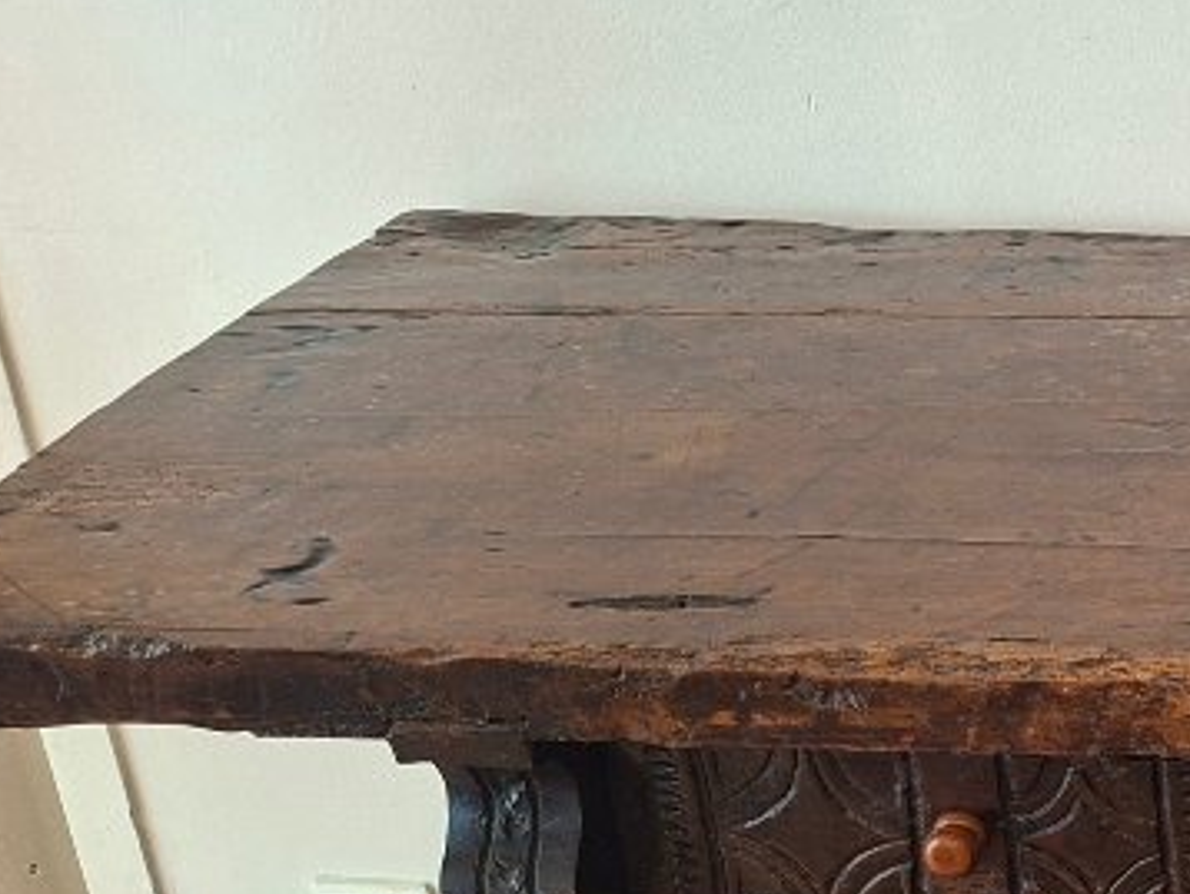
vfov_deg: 18.5
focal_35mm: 77
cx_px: 1782
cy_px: 947
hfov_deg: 21.3
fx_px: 2649
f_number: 1.8
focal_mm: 5.54
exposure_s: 1/25
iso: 320
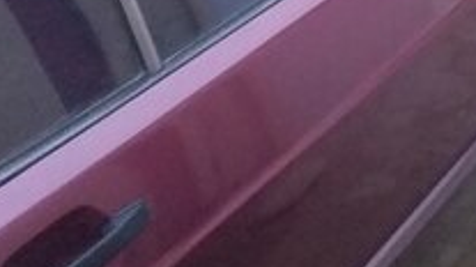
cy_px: -163
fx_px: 1021
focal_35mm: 81
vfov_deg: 13.7
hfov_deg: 25.6
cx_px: 400
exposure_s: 1/17
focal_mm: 3.3
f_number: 2.2
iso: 320
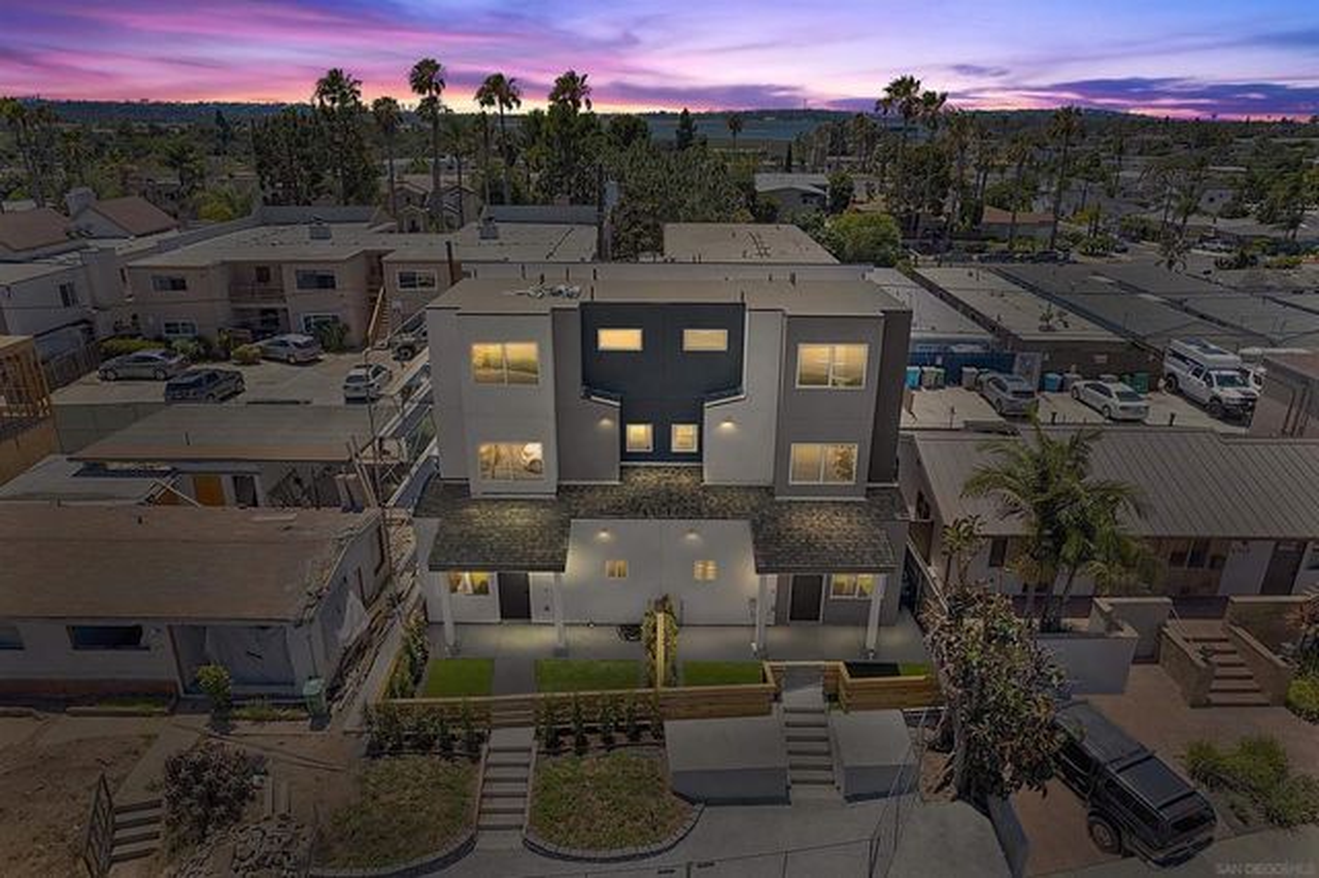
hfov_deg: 78.6
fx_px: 806
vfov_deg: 57.2
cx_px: 660
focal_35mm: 22
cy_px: 439
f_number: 2.8
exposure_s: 1/1250
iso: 110
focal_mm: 8.38
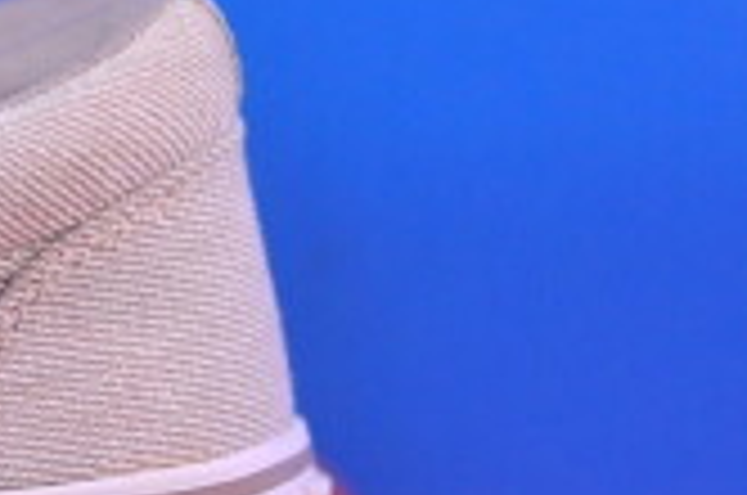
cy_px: -191
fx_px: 7476
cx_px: -842
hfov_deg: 5.6
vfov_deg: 3.8
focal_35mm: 361
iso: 250
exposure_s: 1/320
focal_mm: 50
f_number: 2.2
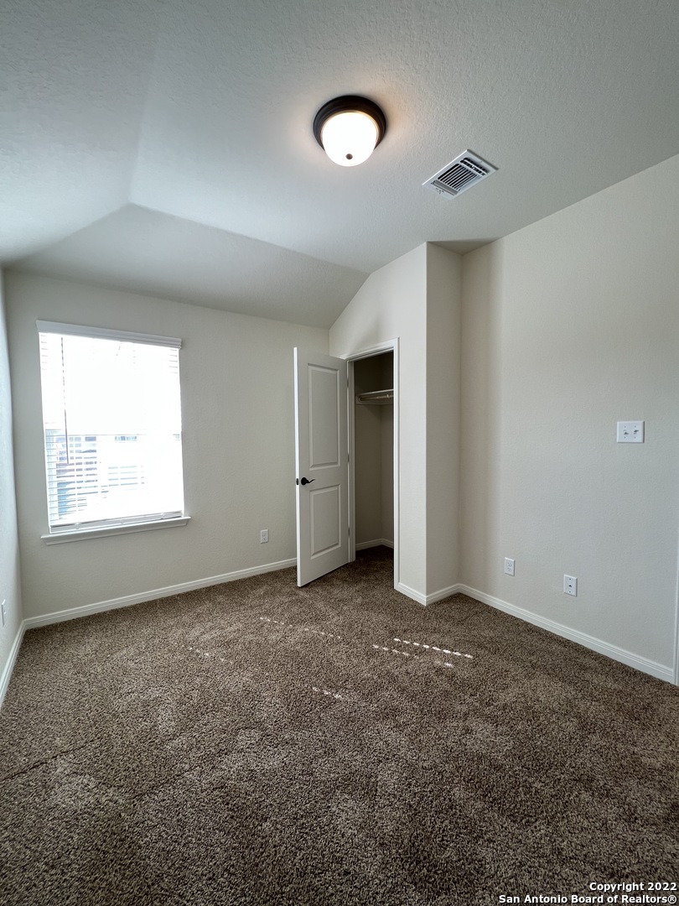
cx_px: 340
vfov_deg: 106.2
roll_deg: +0.2
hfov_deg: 89.9
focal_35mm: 13
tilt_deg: -3.6
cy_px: 453
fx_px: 340
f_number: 1.8
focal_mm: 1.57
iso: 160
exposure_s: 1/120
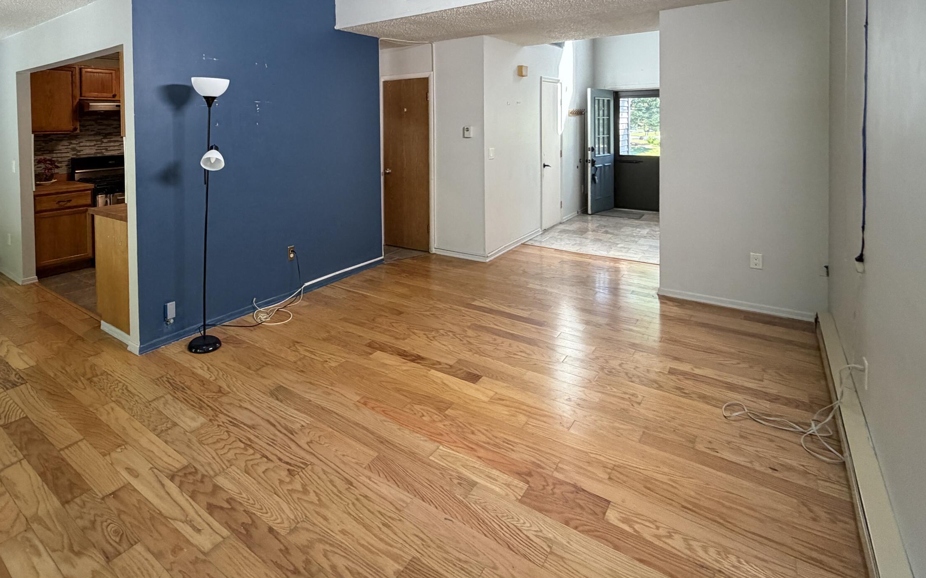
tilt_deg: -1.1
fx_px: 505
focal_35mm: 20
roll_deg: +0.9
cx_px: 321
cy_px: 133
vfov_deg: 56.2
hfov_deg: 82.6
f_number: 2.2
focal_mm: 2.22
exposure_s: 1/120
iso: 320
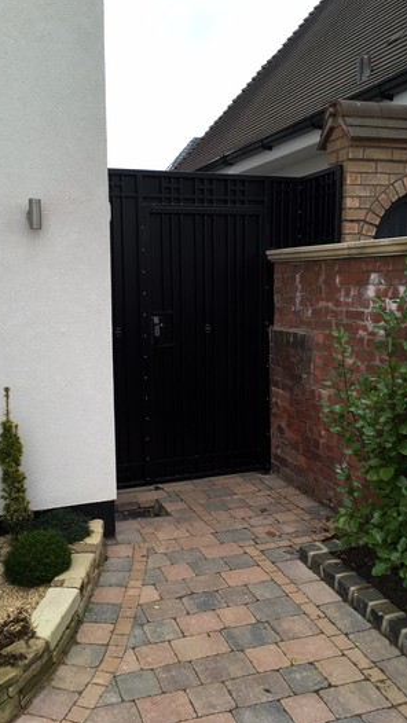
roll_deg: +0.7
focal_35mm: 32
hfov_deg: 36.6
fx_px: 614
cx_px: 173
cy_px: 359
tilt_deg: -9.2
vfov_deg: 61.0
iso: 25
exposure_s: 1/103
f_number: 2.2
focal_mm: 4.15
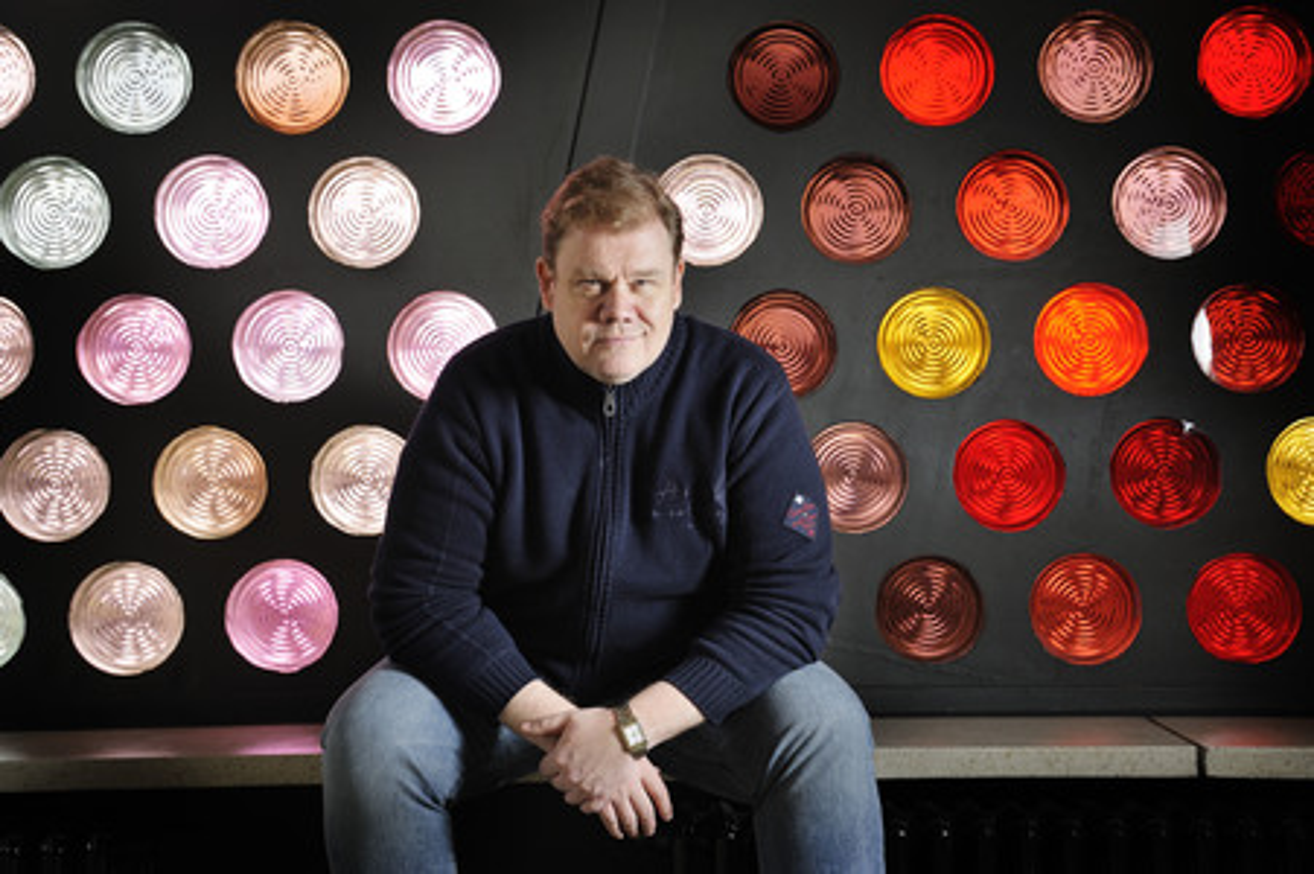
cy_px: 437
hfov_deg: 41.1
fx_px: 1751
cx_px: 657
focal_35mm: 48
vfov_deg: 28.0
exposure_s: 1/100
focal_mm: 48
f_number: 4.5
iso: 400
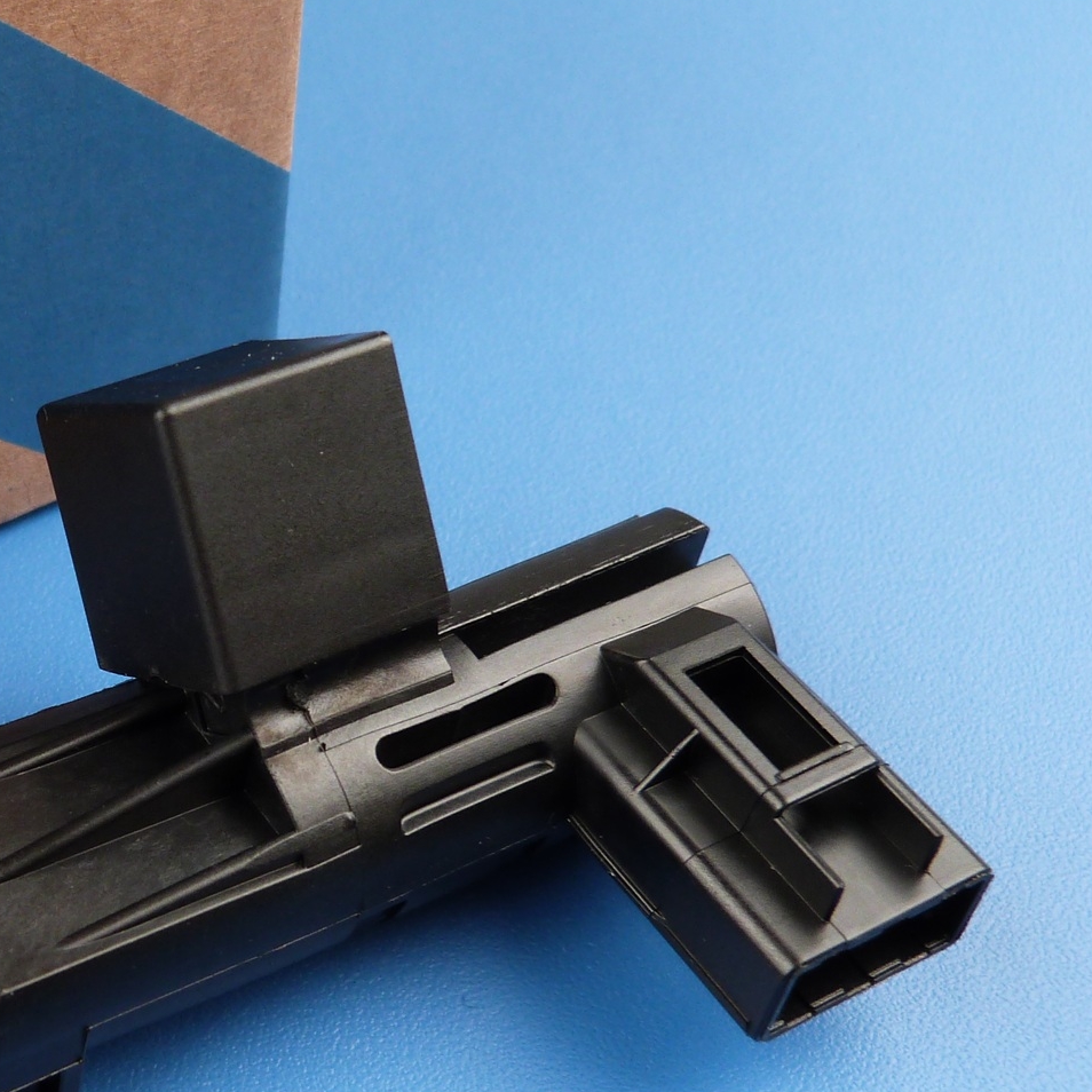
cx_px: 70
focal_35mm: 63
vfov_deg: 27.3
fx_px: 2248
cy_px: 644
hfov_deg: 26.2
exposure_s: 1/60
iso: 160
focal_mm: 6.1
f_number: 3
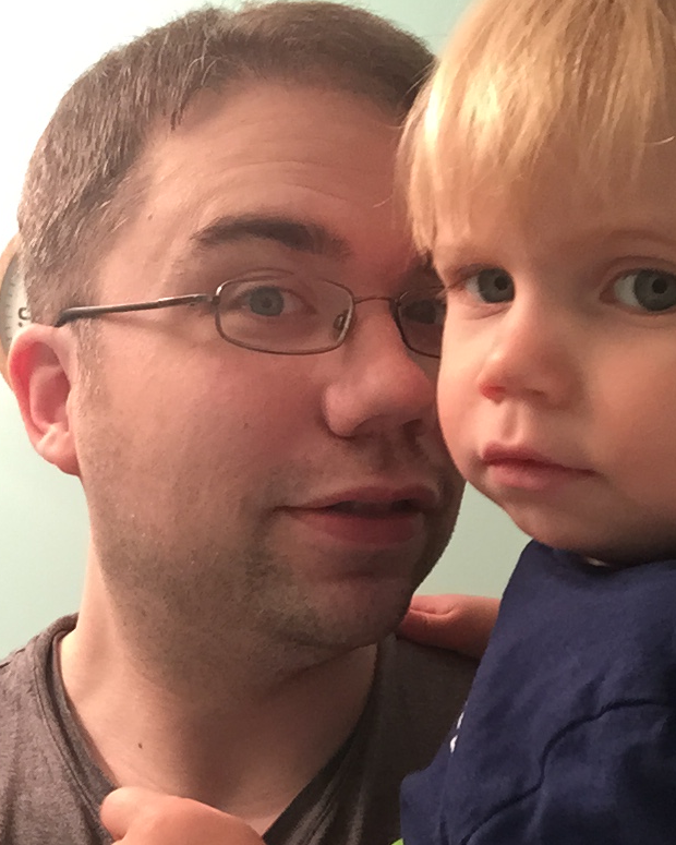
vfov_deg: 36.9
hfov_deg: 30.2
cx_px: 350
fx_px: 1250
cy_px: 575
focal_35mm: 50
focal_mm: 2.65
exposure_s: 1/30
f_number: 2.2
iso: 160
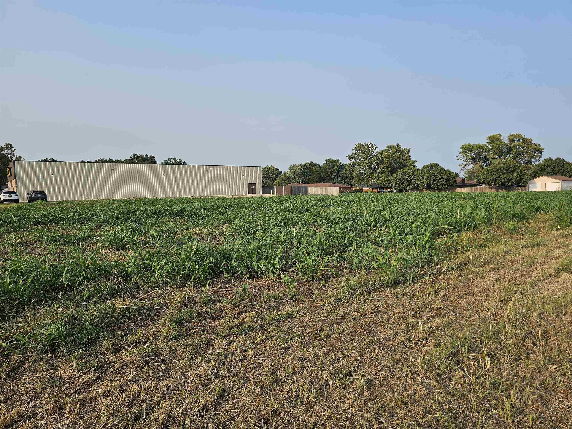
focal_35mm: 23
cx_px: 286
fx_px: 380
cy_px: 214
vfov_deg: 58.9
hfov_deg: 73.9
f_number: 1.7
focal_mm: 6.3
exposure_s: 1/466
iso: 10
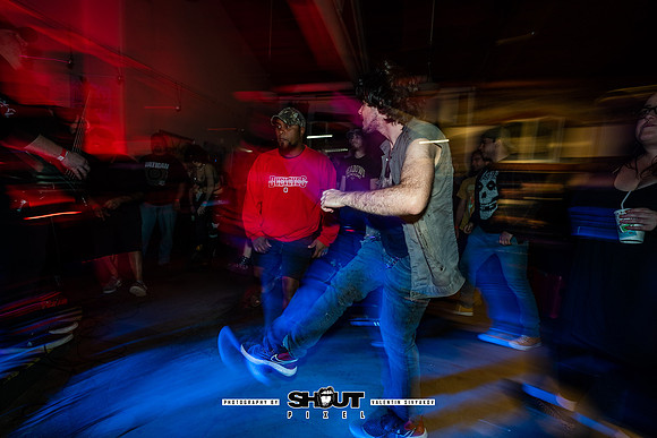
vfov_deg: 81.2
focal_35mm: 14
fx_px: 256
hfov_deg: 104.2
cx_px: 328
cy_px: 219
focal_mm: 14
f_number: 2.8
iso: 160
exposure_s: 1/10
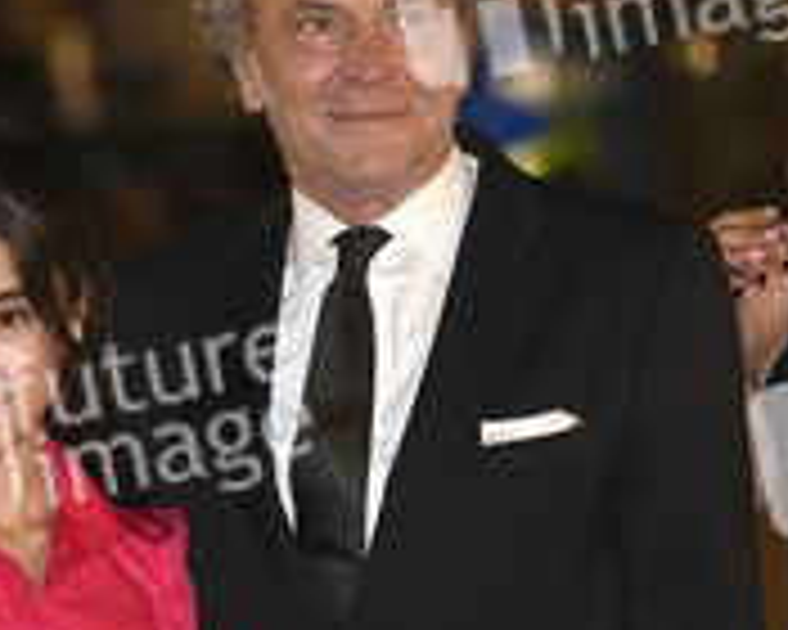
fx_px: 7486
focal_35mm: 321
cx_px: 212
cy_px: 657
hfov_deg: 6.0
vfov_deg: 4.8
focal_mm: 150
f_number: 5
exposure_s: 1/160
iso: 1600
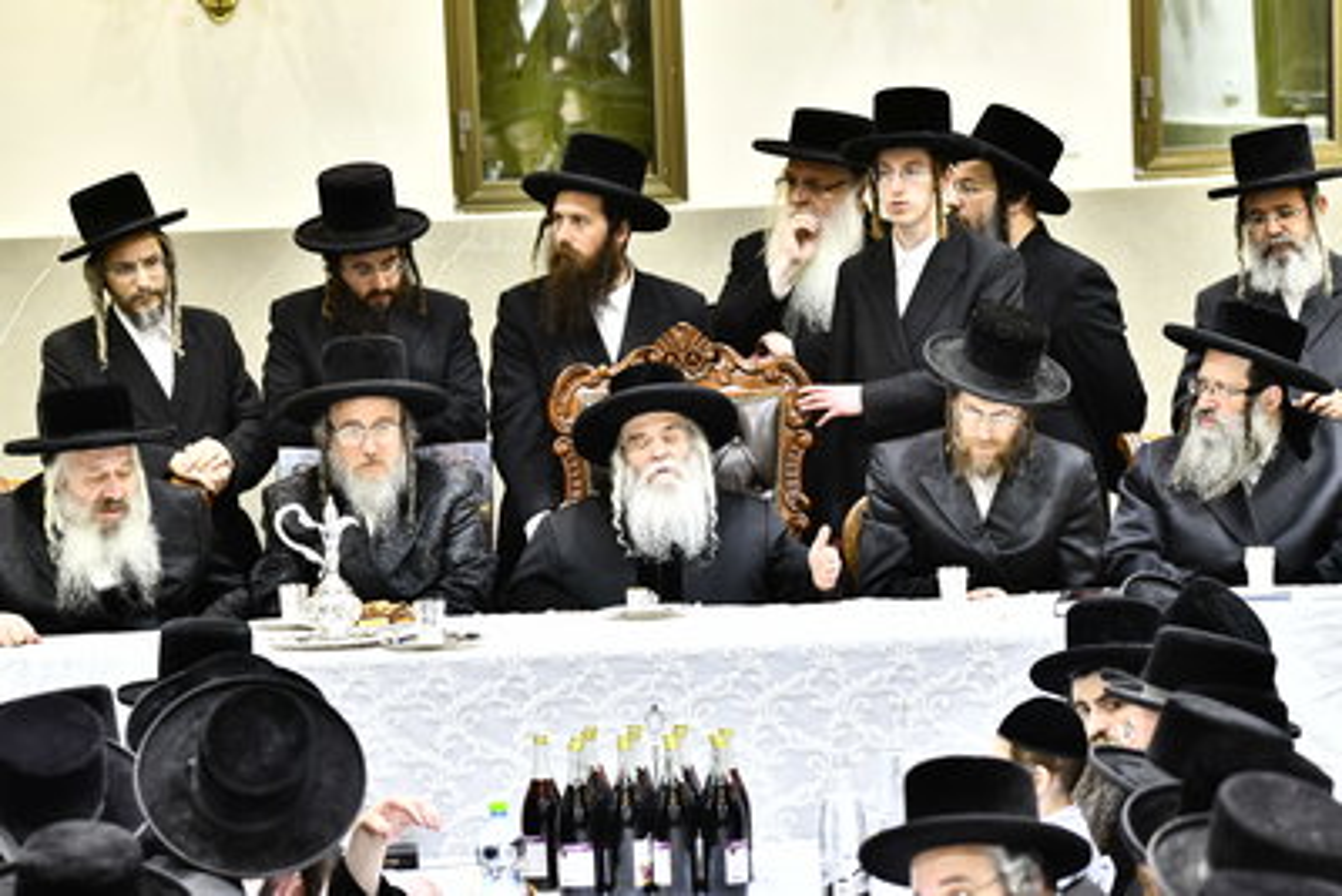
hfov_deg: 13.7
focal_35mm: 150
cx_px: 671
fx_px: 5593
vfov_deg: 9.2
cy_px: 448
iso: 1250
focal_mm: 150
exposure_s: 1/125
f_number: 5.6
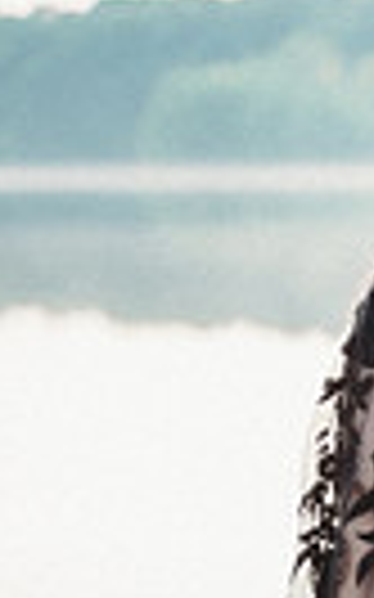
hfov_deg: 5.9
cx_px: 1134
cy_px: 353
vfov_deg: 10.2
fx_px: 3363
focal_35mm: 206
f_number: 2.8
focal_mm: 45
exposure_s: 1/200
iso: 200
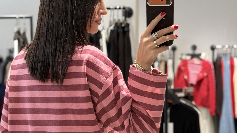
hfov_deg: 25.3
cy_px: 112
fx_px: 528
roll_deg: +1.4
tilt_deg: -19.3
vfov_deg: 14.3
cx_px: 104
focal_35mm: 84
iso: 80
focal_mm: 6.76
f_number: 1.78
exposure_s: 1/100
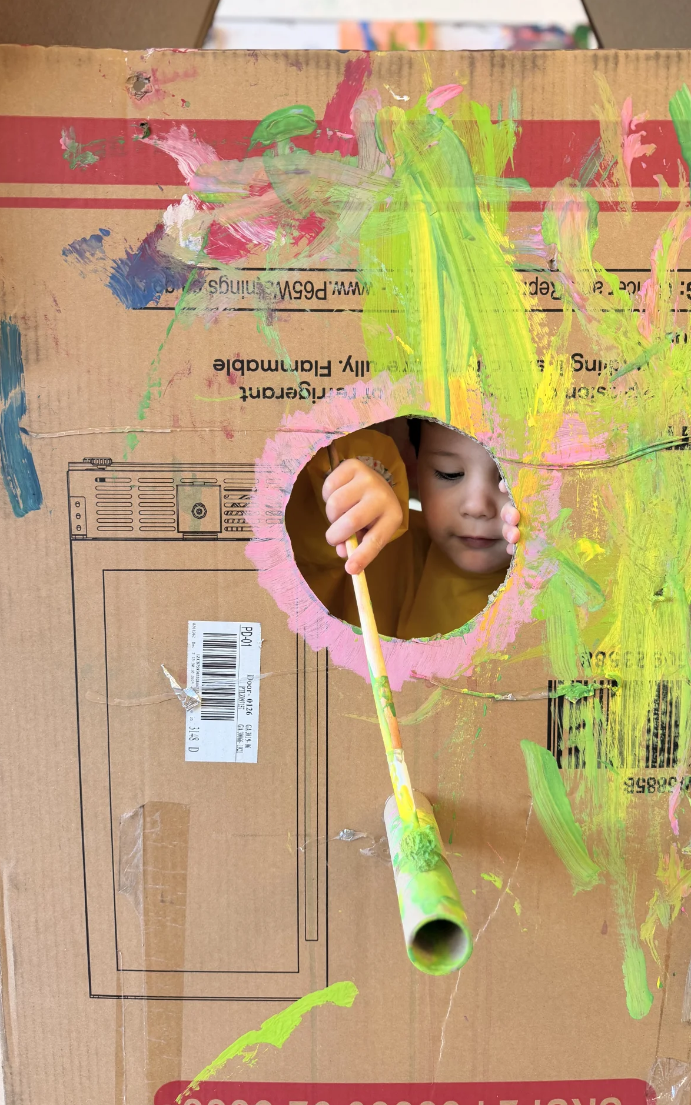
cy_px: 553
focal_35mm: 26
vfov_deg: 70.4
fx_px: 784
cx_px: 346
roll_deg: -1.2
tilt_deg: -7.6
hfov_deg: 47.6
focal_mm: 6.76
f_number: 1.78
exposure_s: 1/60
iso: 160
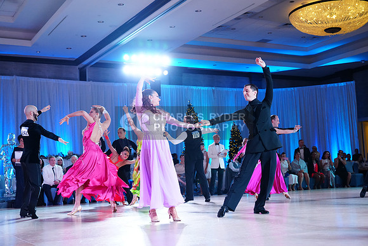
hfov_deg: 40.3
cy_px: 123
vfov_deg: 27.5
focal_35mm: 49
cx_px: 184
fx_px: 501
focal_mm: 49
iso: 3200
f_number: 4
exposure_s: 1/400
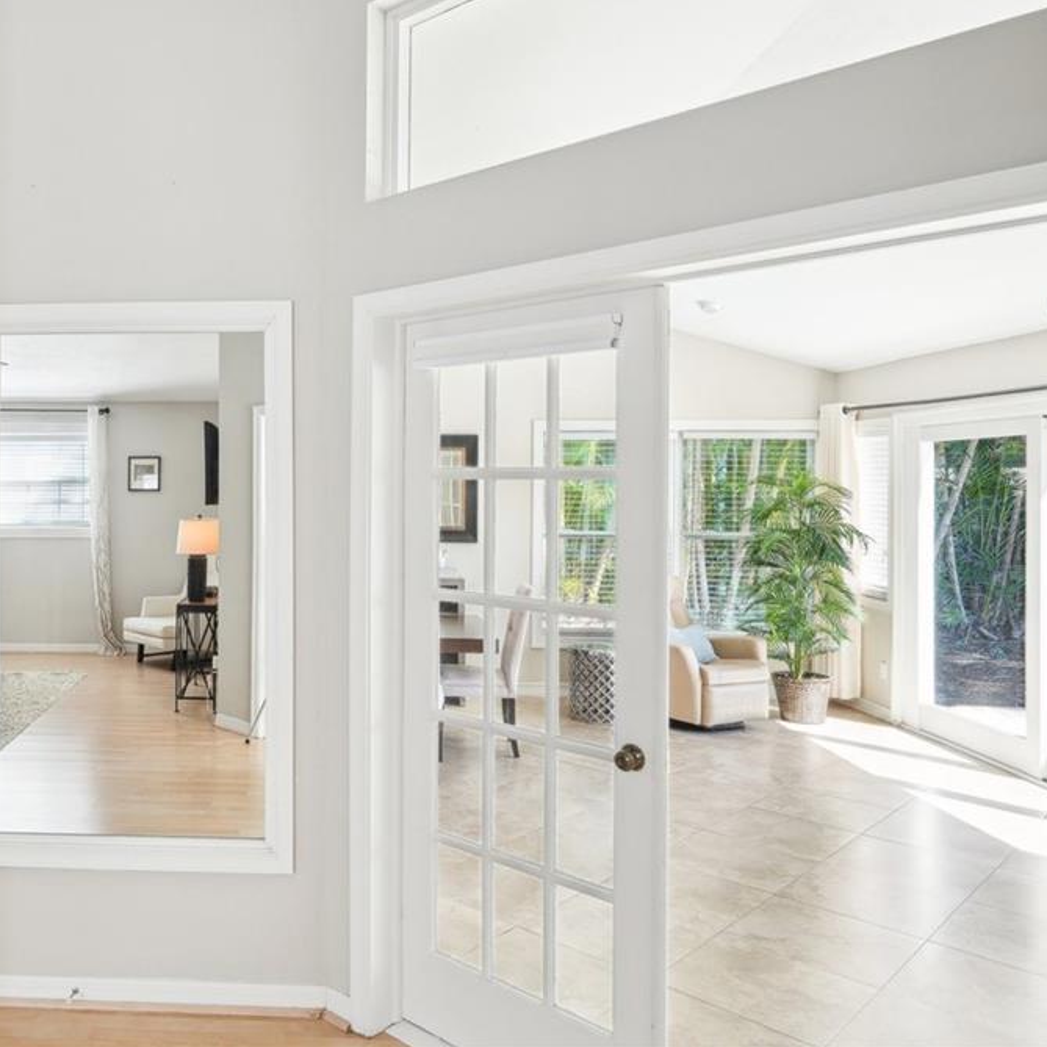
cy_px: 517
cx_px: 263
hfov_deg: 57.9
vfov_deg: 60.9
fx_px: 890
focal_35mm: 26
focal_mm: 20
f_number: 8
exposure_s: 1/20
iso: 400
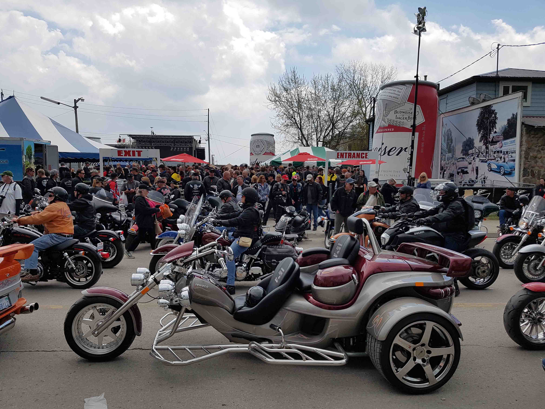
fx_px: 409
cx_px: 272
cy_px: 204
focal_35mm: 26
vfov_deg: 53.1
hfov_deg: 67.3
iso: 50
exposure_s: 1/3496
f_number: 1.7
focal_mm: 4.2
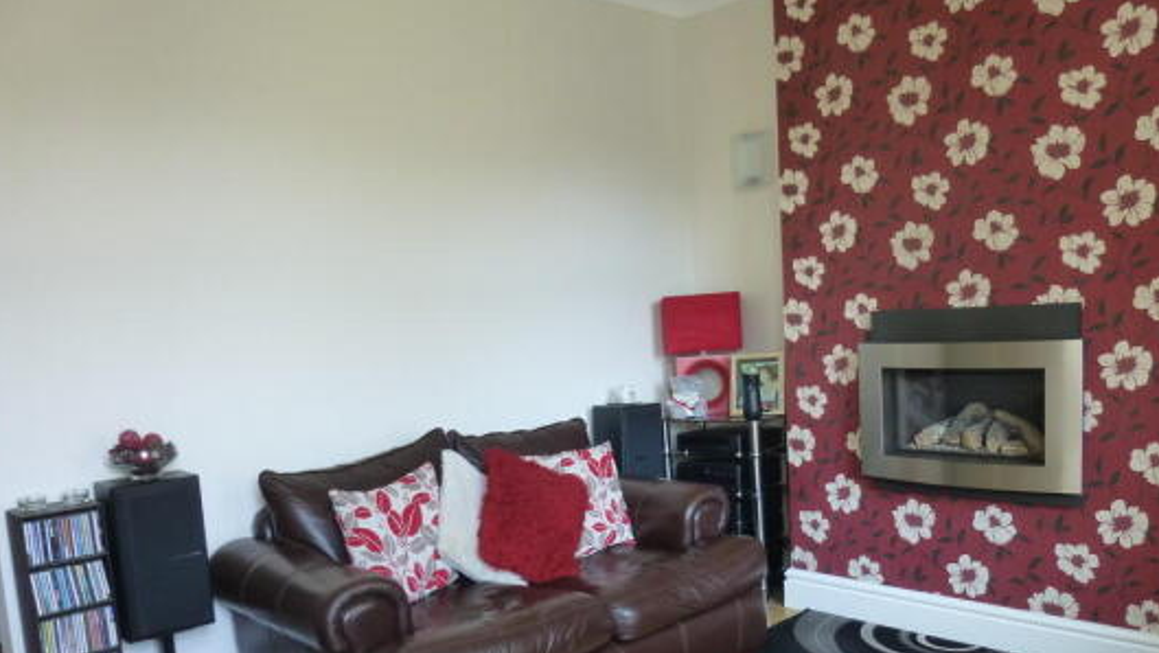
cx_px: 580
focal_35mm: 30
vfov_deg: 38.5
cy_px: 437
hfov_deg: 64.3
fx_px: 922
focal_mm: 4.5
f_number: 3.1
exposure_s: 1/50
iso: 400
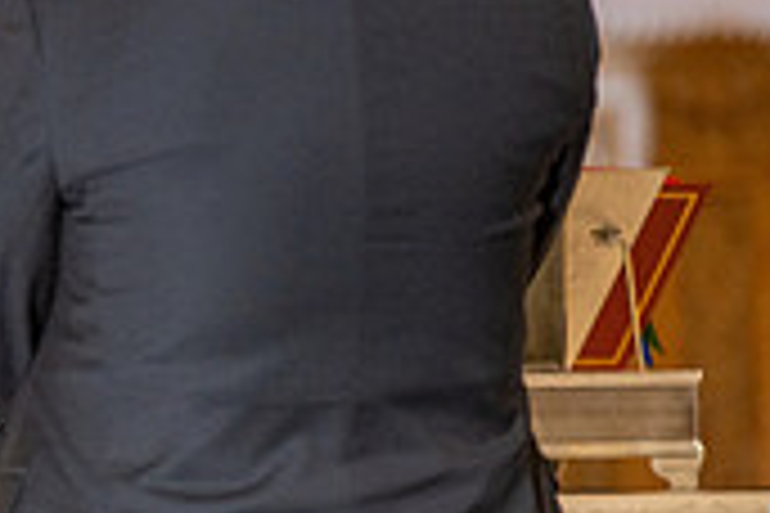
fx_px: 14543
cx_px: -491
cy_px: 331
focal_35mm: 680
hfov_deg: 3.0
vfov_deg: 2.0
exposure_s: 1/200
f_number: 2.8
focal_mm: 200
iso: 1000
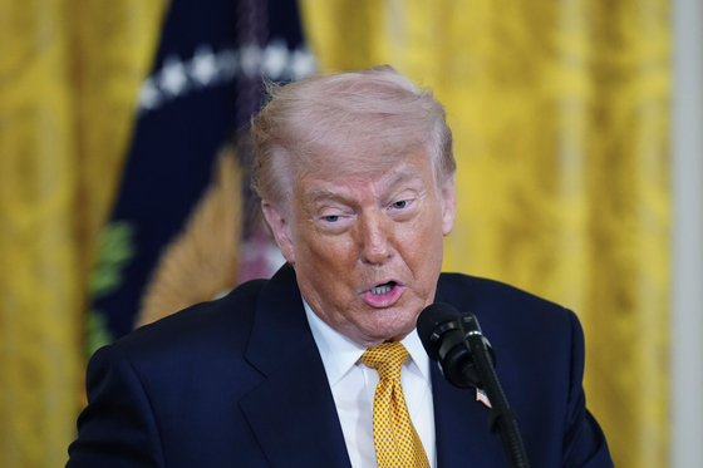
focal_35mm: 300
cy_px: 234
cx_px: 352
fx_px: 5856
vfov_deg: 4.6
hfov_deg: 6.9
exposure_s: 1/320
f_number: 3.2
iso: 3200
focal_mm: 200
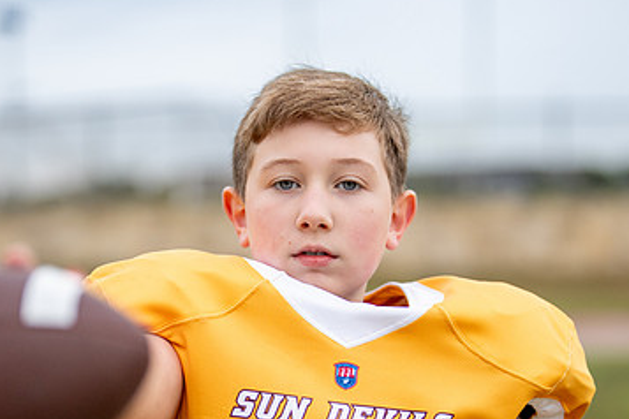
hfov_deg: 19.6
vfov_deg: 13.1
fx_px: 1817
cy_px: 334
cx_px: 327
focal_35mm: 104
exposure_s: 1/2000
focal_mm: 50
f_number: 1.2
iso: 320
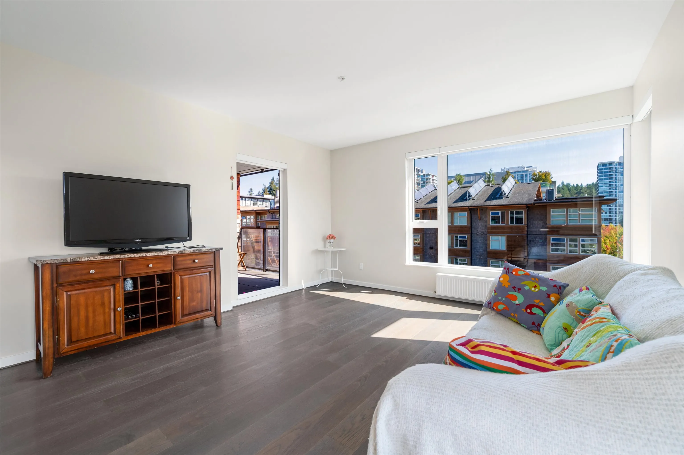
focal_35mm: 15
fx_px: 285
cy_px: 228
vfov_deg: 77.2
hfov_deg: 100.4
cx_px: 342
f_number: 6.3
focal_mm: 15
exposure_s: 1/320
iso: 640
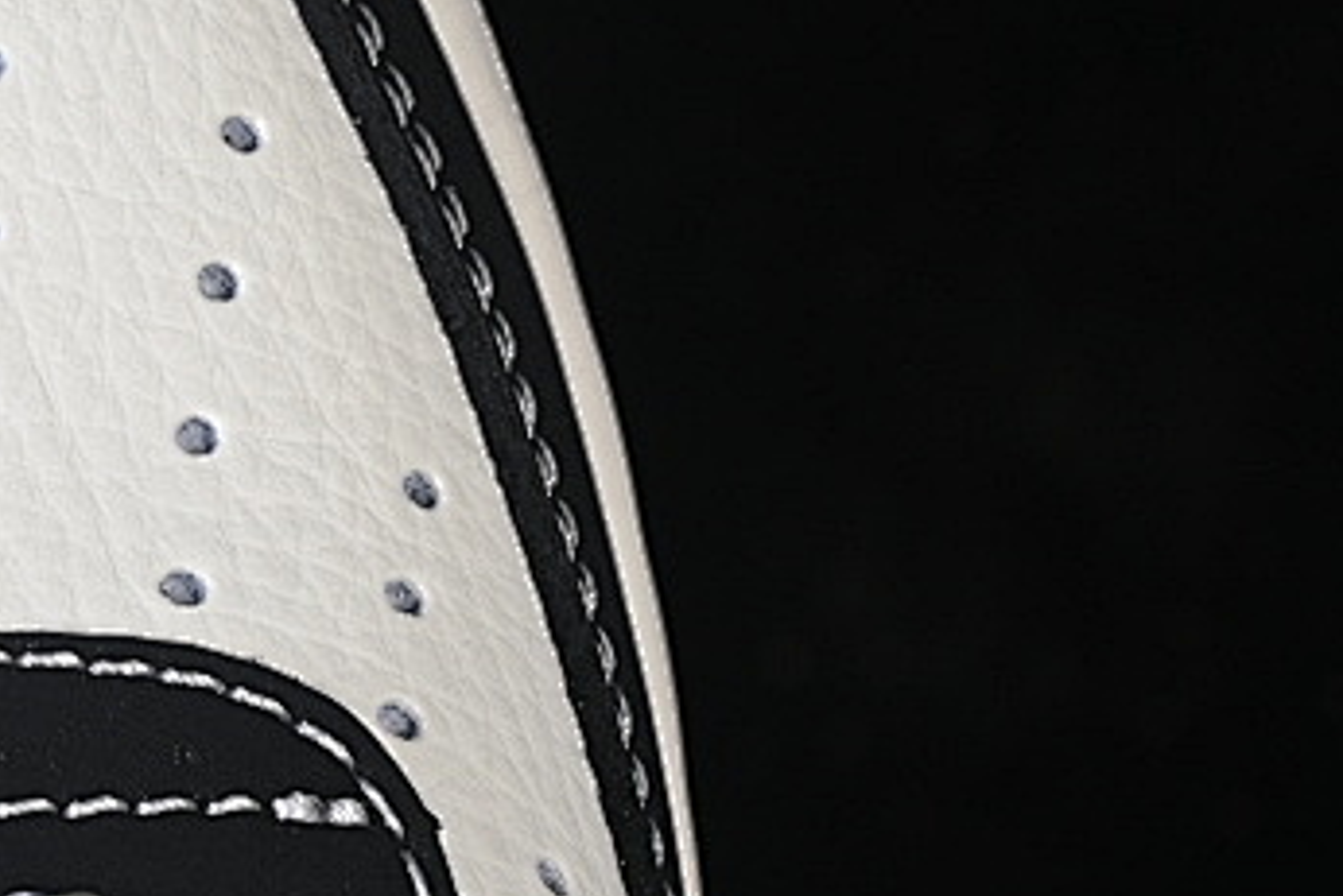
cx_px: -268
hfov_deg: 8.7
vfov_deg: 5.9
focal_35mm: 234
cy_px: 613
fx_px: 8733
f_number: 7.1
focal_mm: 50
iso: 160
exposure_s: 1/80
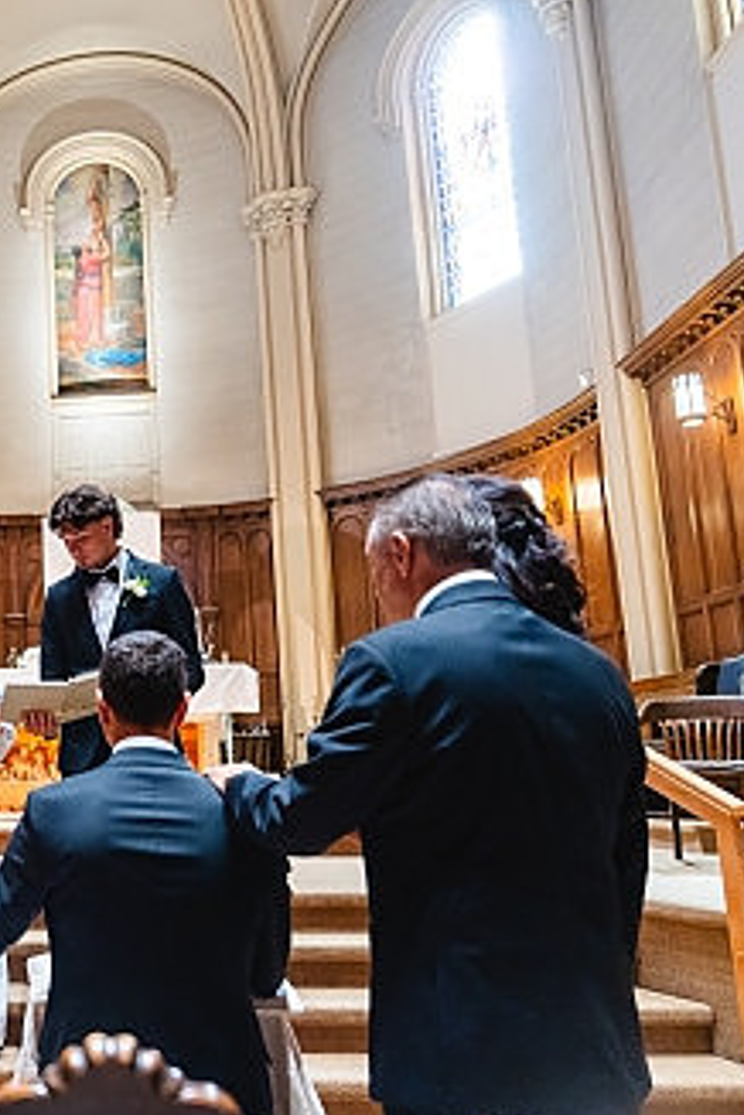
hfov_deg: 30.6
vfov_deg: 49.6
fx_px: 1209
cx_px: -75
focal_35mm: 39
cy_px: 556
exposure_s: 1/160
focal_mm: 25
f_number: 3.2
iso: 4000
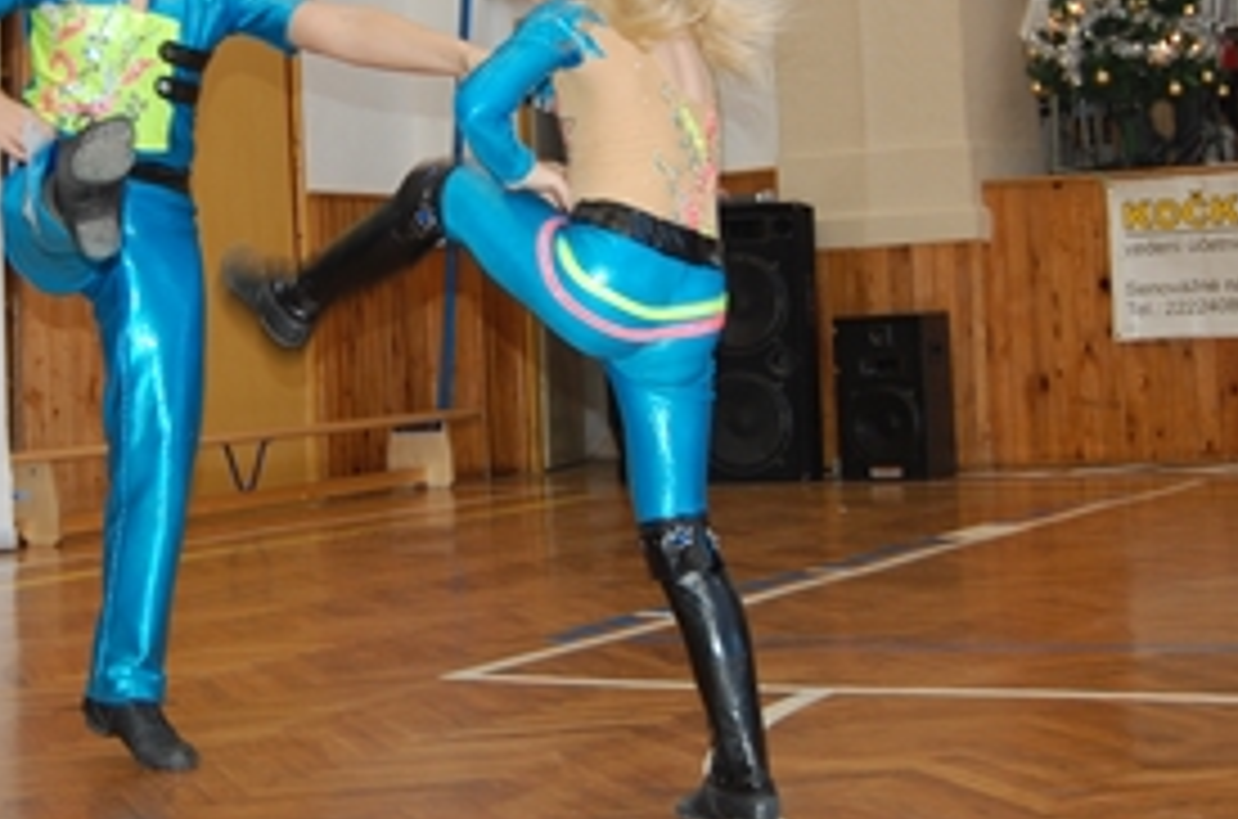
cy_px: 248
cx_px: 410
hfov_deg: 28.3
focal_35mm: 71
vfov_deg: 19.0
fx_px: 2436
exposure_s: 1/60
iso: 400
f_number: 4.2
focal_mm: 26
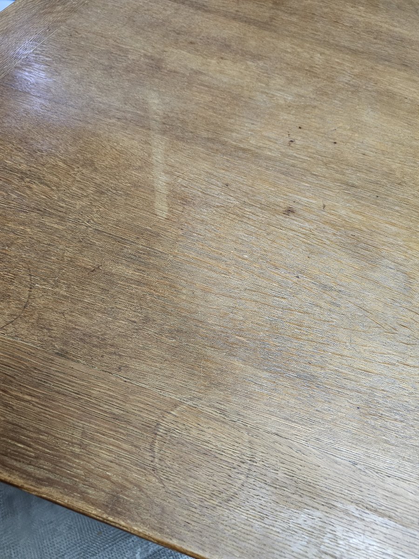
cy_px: 280
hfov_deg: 58.9
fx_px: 371
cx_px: 210
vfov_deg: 73.9
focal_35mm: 23
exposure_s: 1/100
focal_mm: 6.3
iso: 640
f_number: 1.7
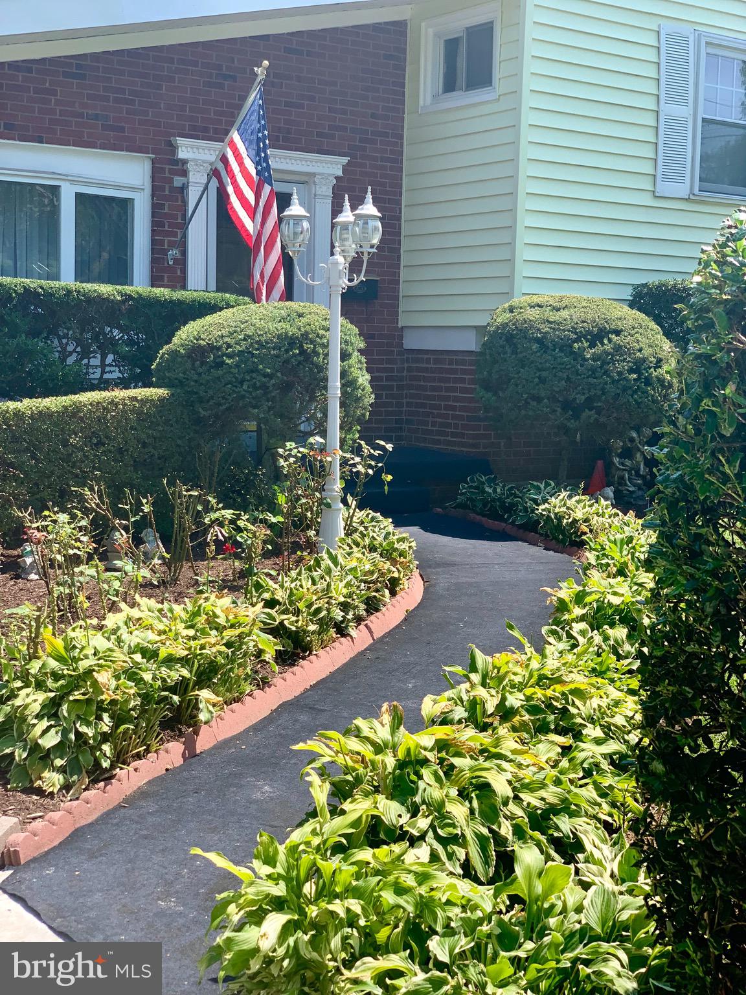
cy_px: 498
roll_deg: -1.5
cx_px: 373
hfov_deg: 28.0
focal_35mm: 52
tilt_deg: -4.9
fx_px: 1494
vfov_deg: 36.8
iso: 16
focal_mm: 6
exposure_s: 1/545
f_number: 2.4
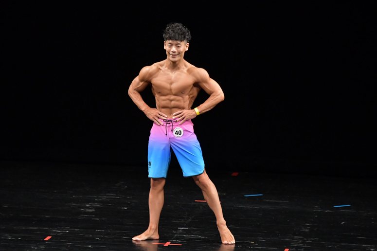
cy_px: 126
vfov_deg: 4.6
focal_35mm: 300
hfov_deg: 6.9
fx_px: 3140
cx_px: 188
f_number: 5.6
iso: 3200
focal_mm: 200
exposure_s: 1/400
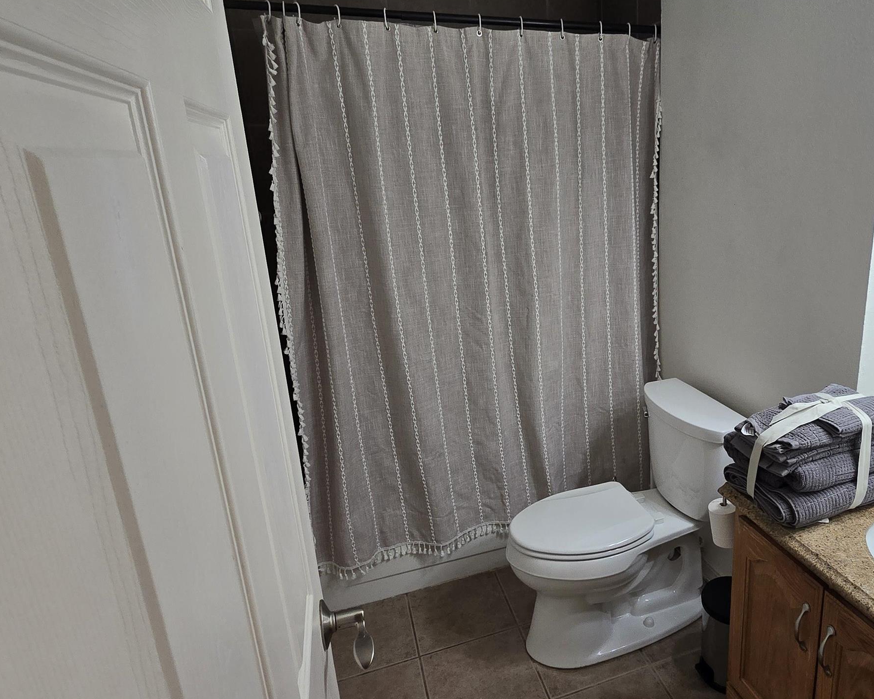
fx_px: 569
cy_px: 341
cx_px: 574
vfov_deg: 63.1
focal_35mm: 22
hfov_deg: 73.0
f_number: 2.2
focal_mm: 2.2
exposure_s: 1/60
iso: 100
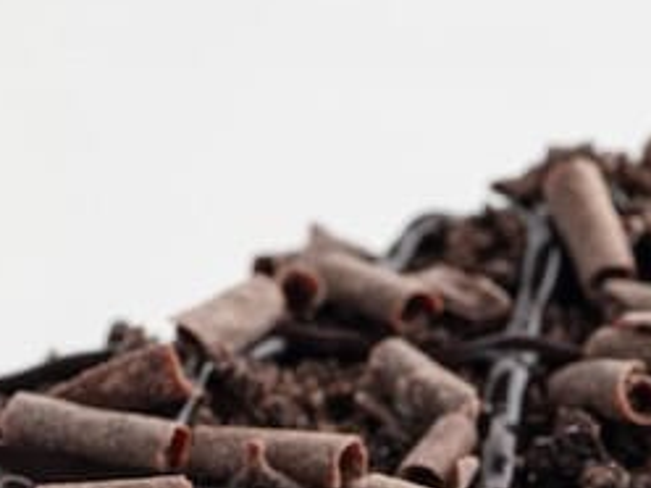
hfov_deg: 8.5
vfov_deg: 6.2
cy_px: 968
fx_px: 4363
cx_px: 591
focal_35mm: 232
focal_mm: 50
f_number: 13
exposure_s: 1/200
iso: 125
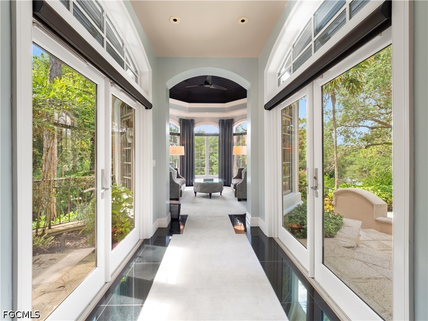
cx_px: 214
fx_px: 173
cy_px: 160
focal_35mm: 14
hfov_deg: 102.1
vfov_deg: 85.7
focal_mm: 7
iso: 200
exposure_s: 1/5
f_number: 7.1
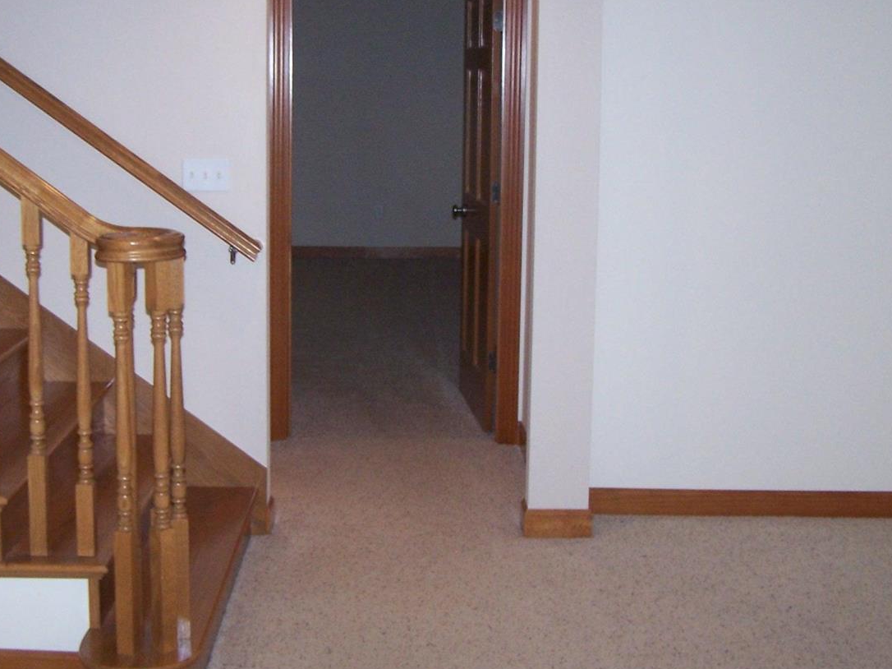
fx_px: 1443
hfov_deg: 34.2
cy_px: 279
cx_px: 344
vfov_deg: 26.1
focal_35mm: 56
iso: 140
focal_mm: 6.3
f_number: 2.8
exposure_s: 1/60
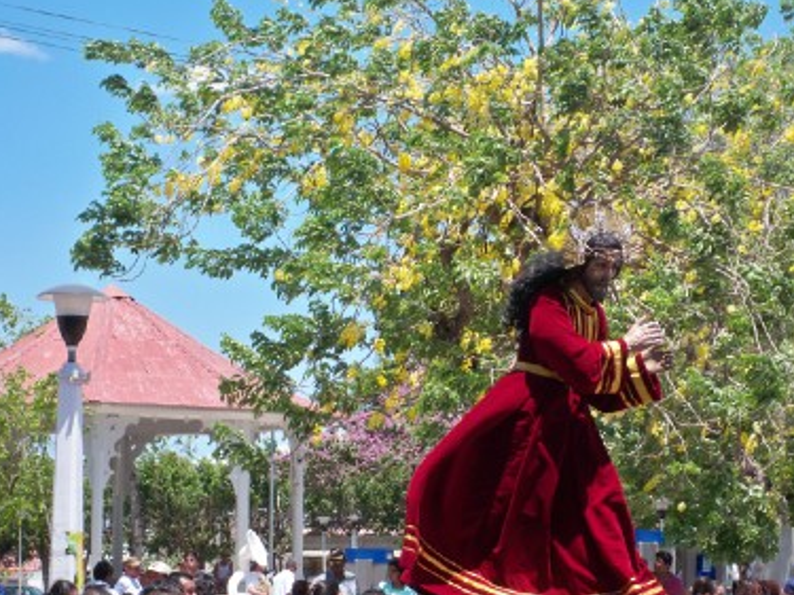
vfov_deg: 13.2
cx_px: 411
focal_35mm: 112
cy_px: 305
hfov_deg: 17.6
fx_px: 2568
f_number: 5.7
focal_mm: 18.8
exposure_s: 1/250
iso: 80
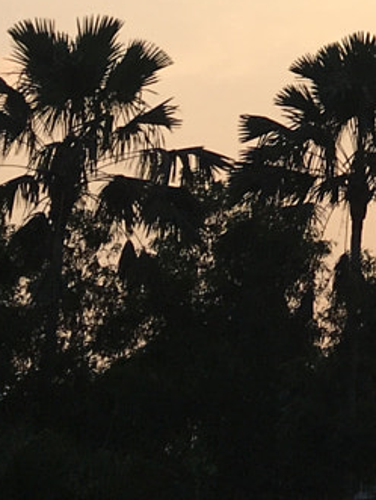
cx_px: 763
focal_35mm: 140
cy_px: -358
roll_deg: +3.4
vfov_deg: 12.9
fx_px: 2024
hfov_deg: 9.8
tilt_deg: +28.7
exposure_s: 1/1099
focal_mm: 4.15
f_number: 2.2
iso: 25
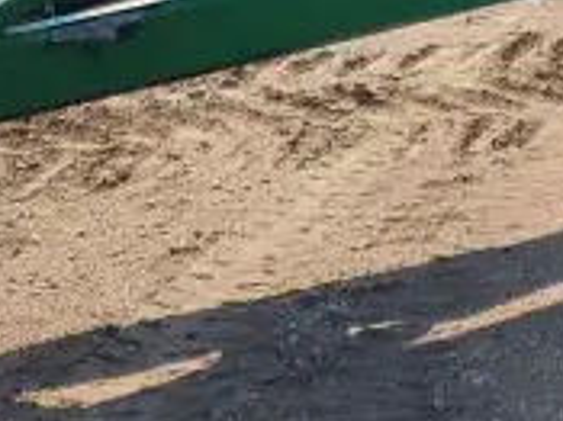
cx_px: 685
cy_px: -517
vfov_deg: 10.4
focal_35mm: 126
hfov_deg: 15.1
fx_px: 2048
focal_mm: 6.4
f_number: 1.8
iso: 12
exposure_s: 1/1145
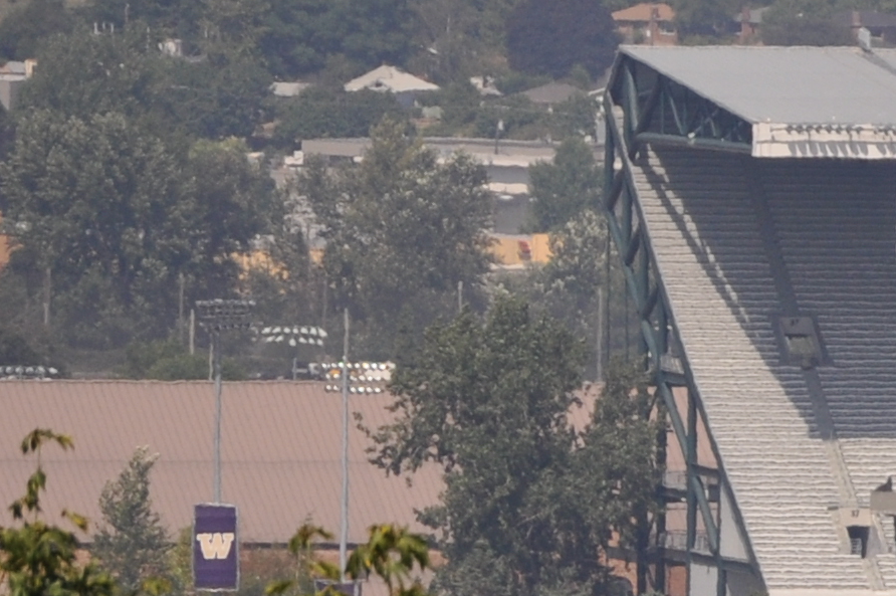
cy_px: 500
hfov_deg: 2.0
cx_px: 1975
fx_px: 25994
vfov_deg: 1.3
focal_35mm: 1045
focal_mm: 145
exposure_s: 1/2000
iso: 200
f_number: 5.3
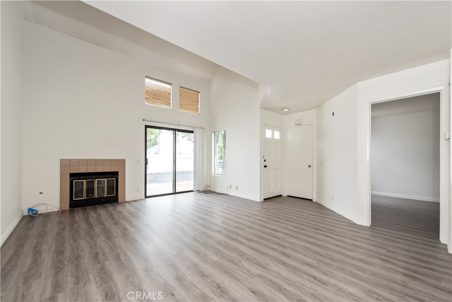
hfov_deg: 104.2
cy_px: 151
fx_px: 176
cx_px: 226
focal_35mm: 14
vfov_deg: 81.2
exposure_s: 1/125
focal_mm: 14
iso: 250
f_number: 5.6
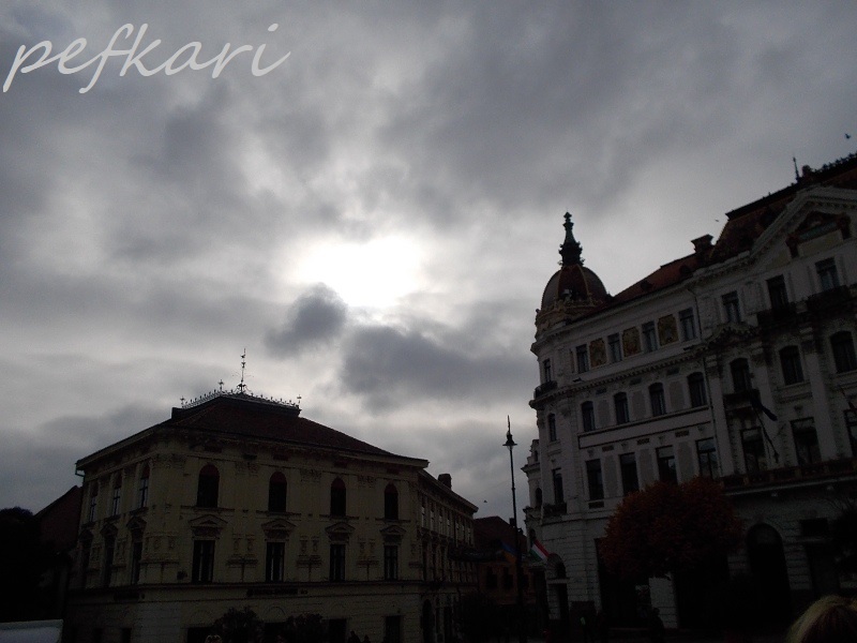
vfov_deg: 48.2
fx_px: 718
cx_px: 428
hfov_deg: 61.7
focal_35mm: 29
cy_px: 322
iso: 80
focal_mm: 4.1
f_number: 9.3
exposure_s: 1/500
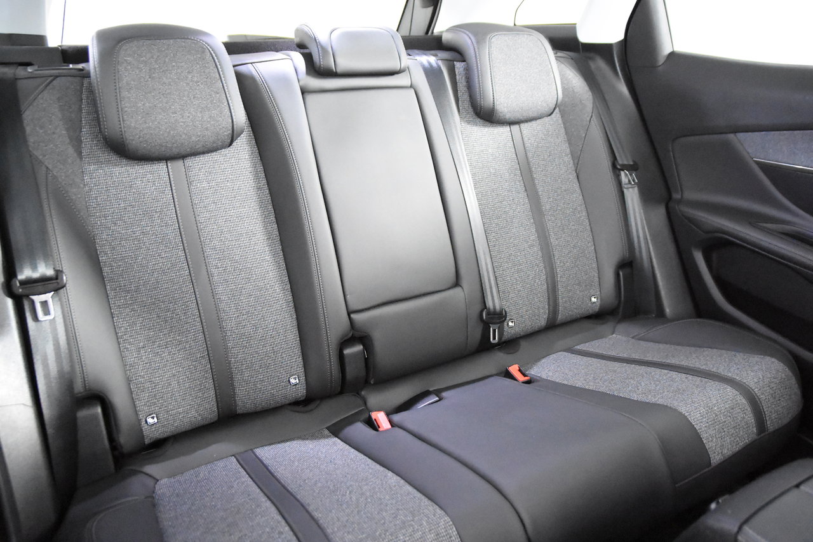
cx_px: 406
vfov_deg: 43.6
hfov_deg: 61.9
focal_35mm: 30
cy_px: 271
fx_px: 677
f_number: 2.8
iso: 12800
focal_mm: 20
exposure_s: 1/20
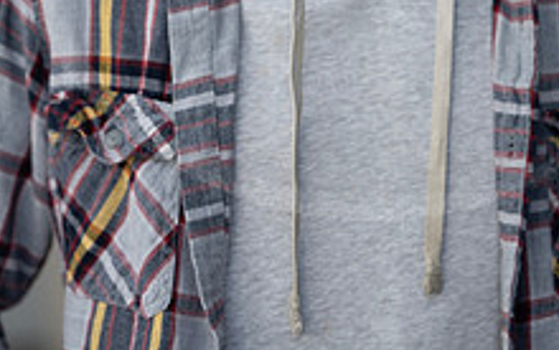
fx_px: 2699
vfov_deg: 7.4
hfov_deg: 11.8
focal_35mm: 177
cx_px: 346
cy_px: -109
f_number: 1.8
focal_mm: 85
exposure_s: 1/640
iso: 125
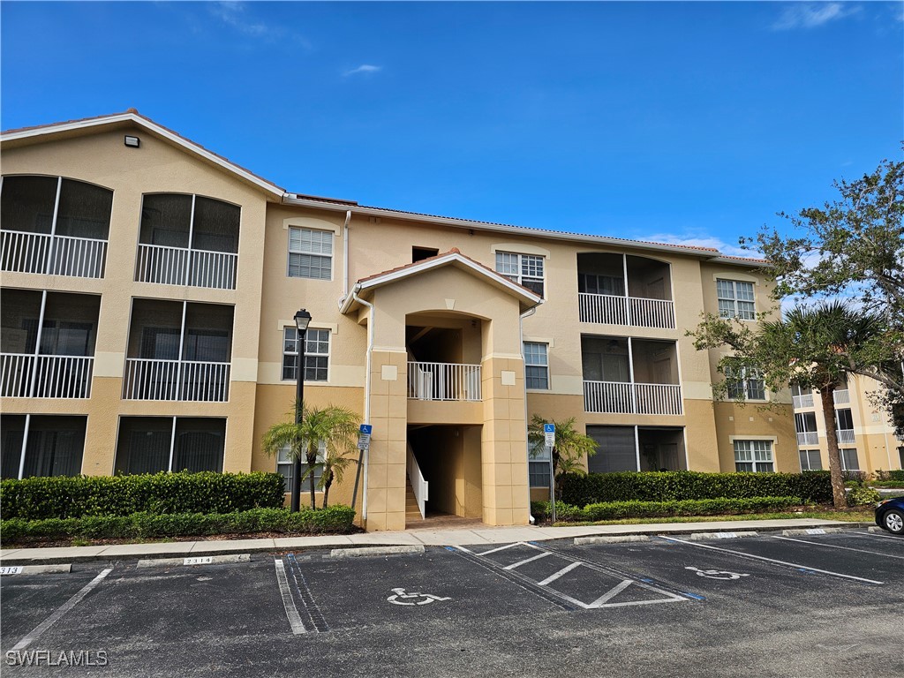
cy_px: 339
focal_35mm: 23
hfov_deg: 73.9
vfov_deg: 58.9
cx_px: 452
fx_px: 601
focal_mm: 6.3
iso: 10
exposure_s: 1/603
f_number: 1.7
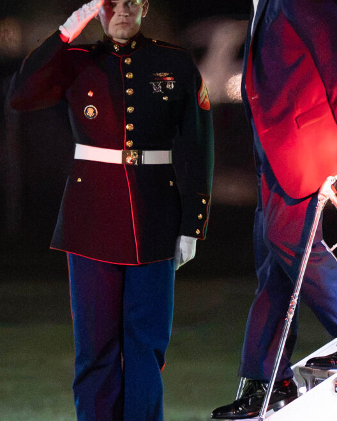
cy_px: 191
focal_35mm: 853
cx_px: 214
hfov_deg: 1.8
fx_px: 10635
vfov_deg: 2.3
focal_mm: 400
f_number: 3.2
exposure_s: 1/250
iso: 12800
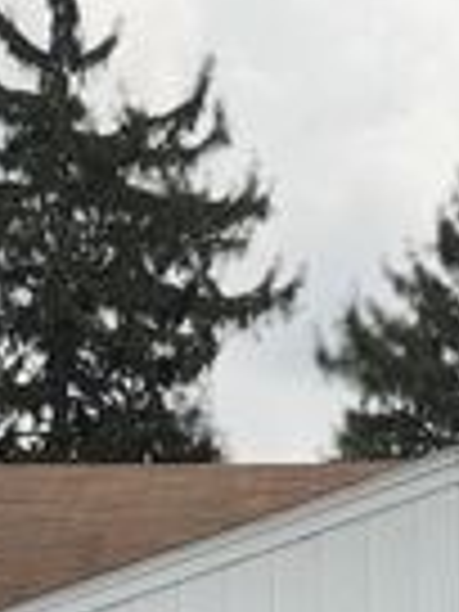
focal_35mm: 118
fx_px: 2086
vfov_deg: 16.0
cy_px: 745
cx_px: 230
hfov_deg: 12.6
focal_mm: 6.76
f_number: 1.78
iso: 80
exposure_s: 1/5714
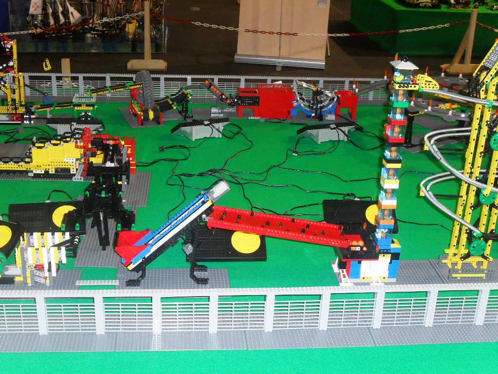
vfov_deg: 29.7
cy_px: 187
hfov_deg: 38.9
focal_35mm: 49
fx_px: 705
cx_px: 249
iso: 240
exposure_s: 1/45
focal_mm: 8.7
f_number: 3.9
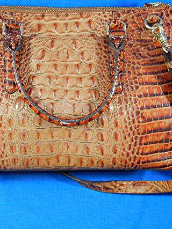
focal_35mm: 45
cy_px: 105
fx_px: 298
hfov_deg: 32.1
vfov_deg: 42.0
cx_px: 69
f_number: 3.5
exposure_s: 1/30
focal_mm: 5.4
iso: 544
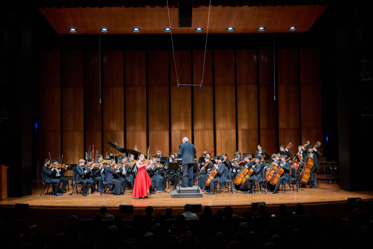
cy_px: 124
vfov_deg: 29.3
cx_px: 186
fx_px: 477
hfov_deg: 42.7
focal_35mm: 46
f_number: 2.8
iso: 1000
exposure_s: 1/200
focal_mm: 46
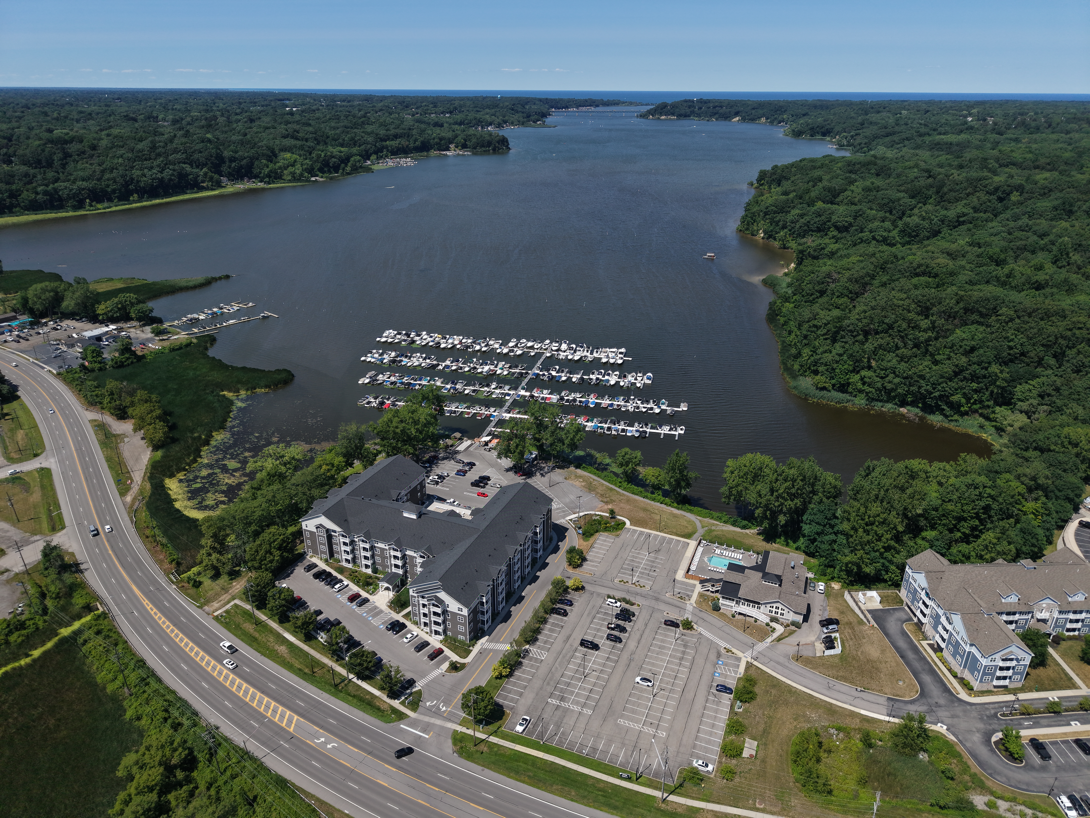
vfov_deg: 56.8
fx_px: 756
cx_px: 545
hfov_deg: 71.6
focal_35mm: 24
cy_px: 409
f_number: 1.8
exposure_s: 1/6000
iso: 150
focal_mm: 8.67
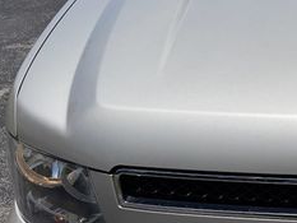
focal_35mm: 66
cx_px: 361
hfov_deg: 26.1
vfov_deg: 22.2
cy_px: 143
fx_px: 567
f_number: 1.78
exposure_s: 1/10309
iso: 80
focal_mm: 6.76
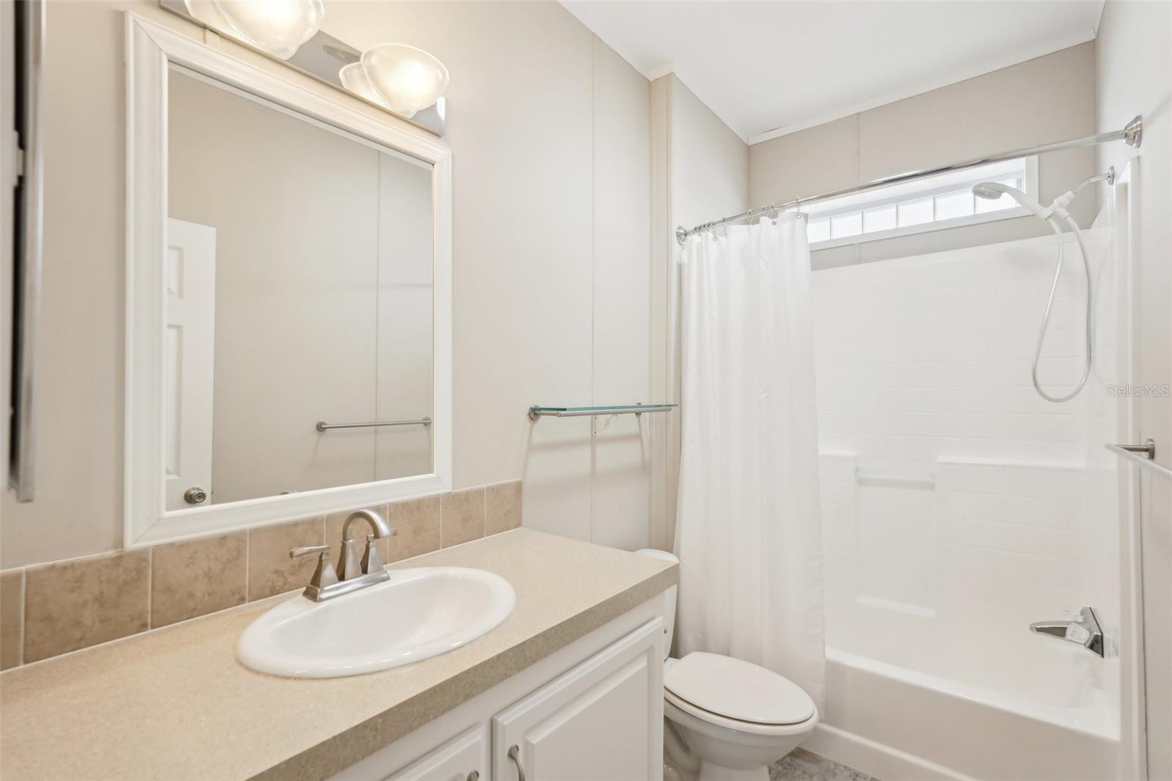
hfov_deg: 96.7
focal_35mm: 16
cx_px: 586
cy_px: 390
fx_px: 521
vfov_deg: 73.7
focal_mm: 16
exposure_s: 1/60
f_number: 5.6
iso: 400
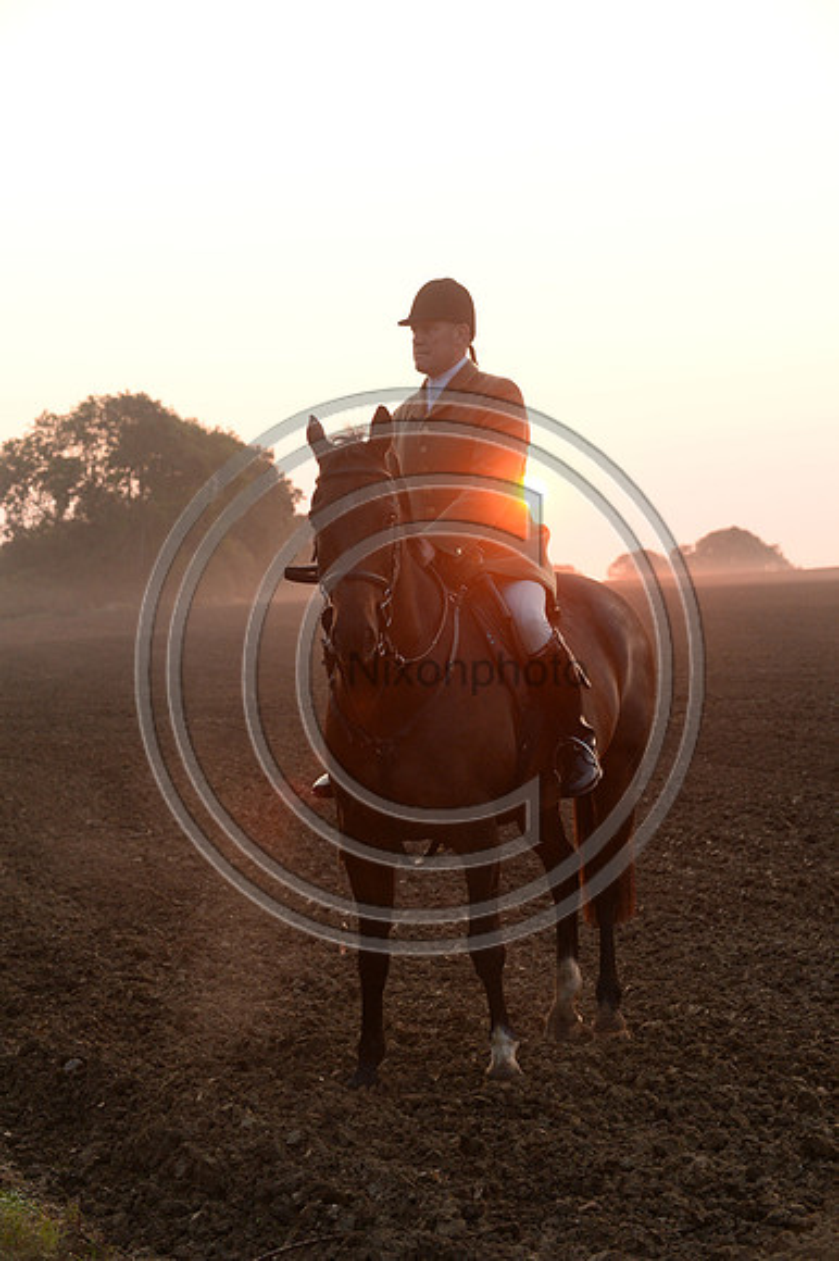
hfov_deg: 17.0
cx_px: 420
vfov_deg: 25.4
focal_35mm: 80
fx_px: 2800
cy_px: 630
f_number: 5.6
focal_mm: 80
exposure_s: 1/500
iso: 2500
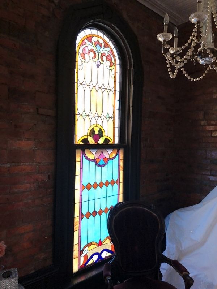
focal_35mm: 28
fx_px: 234
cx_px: 108
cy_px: 144
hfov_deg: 49.7
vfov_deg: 63.4
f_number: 1.8
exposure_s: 1/15
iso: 50
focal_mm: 4
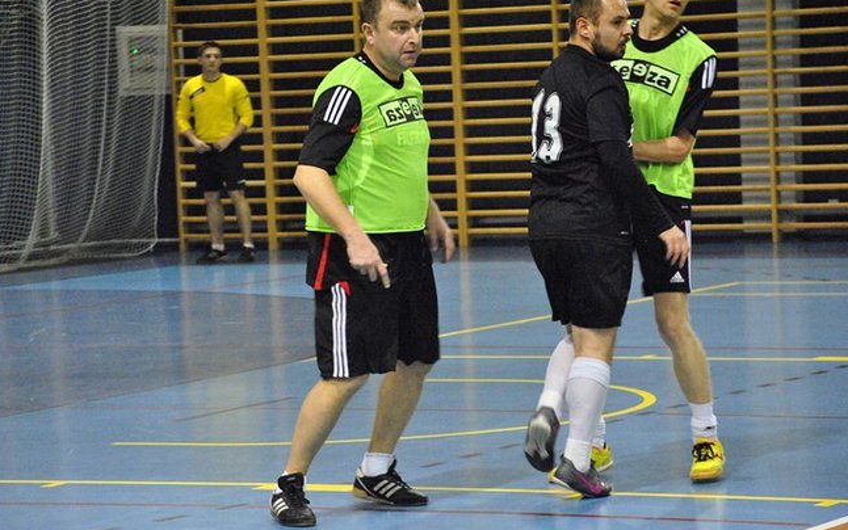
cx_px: 424
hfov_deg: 13.9
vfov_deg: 8.7
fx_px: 3490
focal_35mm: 151
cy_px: 272
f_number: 5
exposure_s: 1/80
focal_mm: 98
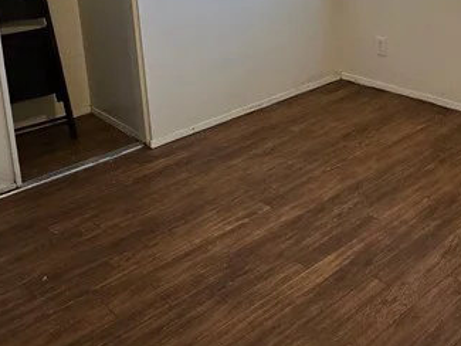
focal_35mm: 41
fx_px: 546
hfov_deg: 44.6
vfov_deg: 32.7
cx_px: 332
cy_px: 13
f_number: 2.2
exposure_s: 1/60
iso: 320
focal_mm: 2.2
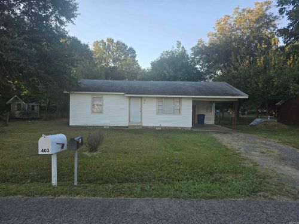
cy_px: 112
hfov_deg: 73.9
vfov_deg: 58.9
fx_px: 199
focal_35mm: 23
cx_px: 150
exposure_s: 1/180
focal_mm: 6.3
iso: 20
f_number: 1.7
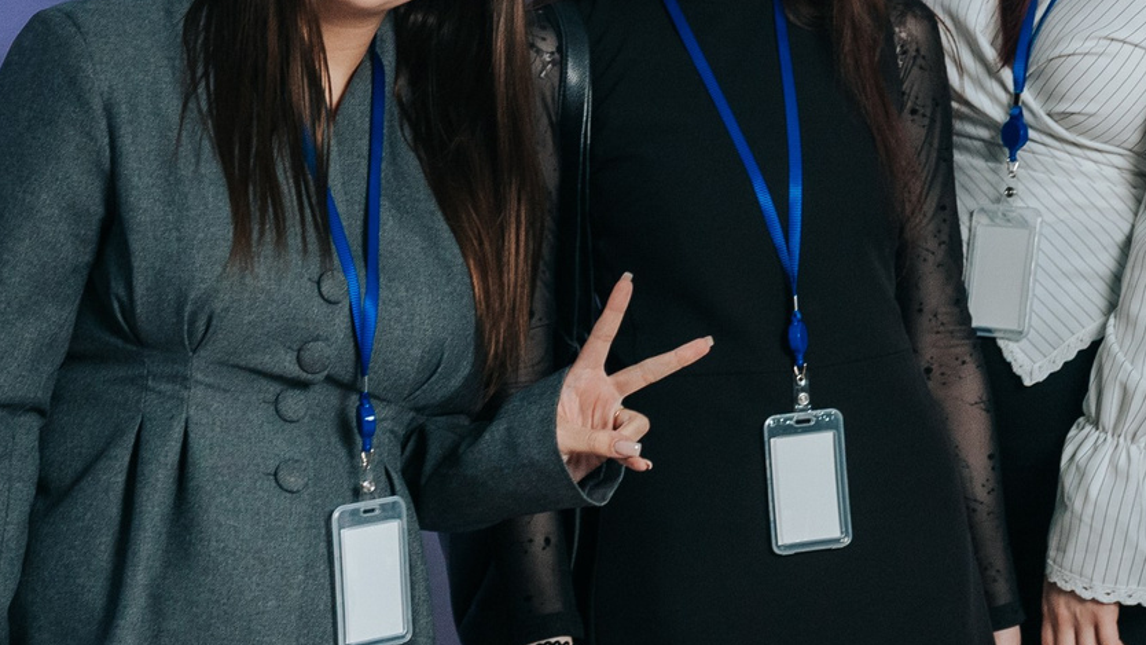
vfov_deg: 7.7
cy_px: 25
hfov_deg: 13.3
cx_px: 1303
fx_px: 4801
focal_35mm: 158
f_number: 2.8
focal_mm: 46
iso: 800
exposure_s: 1/160
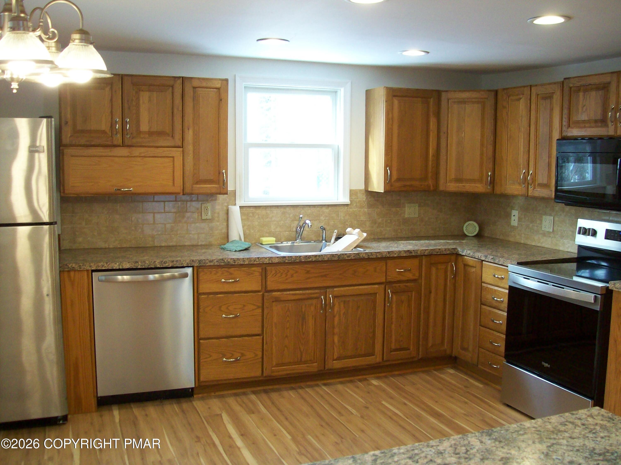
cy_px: 232
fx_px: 646
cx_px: 310
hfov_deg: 51.4
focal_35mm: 36
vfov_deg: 39.7
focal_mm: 6
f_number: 2.7
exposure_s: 1/33.3
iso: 160
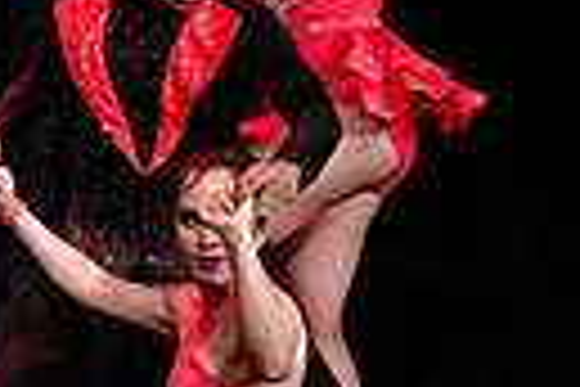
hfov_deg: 11.5
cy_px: 16
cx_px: -558
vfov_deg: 8.4
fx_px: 2610
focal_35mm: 162
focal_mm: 36
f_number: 3.2
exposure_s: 1/400
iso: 1600
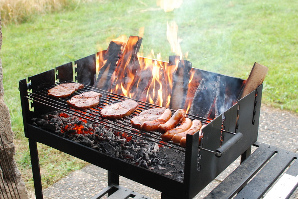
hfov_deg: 37.8
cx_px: 149
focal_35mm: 52
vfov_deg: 25.8
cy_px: 100
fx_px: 435
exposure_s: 1/50
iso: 800
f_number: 3.5
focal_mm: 35
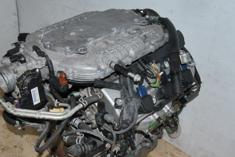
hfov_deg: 43.4
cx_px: 99
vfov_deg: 29.9
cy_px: 95
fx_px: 294
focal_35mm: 45
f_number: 22
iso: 800
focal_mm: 20
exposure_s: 1/160
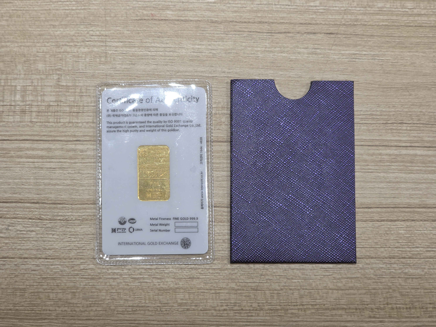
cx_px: 218
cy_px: 164
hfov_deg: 28.2
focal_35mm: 69
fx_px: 869
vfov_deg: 21.3
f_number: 2.4
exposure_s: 1/120
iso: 80
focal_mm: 7.9
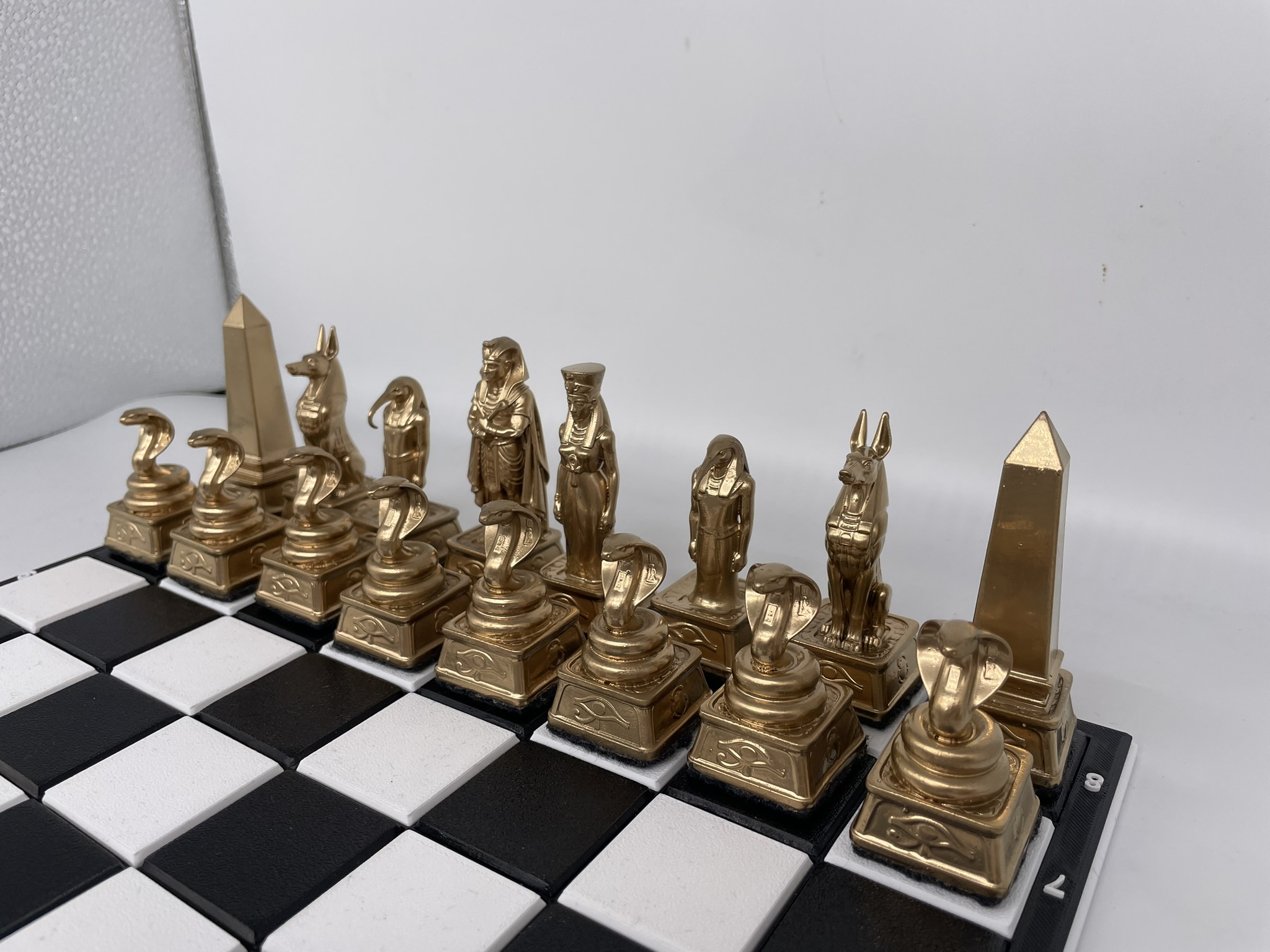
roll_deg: -0.7
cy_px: 476
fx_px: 954
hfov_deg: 67.3
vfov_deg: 53.1
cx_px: 635
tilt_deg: -19.0
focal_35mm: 26
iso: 32
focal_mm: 4.2
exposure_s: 1/1082
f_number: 1.6
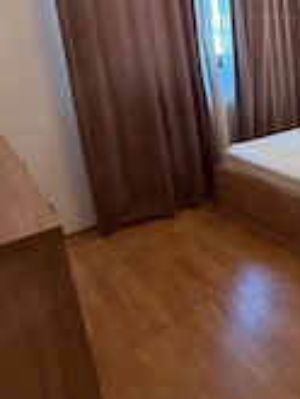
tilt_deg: -10.1
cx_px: 285
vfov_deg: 53.0
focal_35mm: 34
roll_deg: +3.2
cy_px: 135
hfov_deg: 38.2
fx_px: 392
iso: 320
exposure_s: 1/50
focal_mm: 2.22
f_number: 2.2
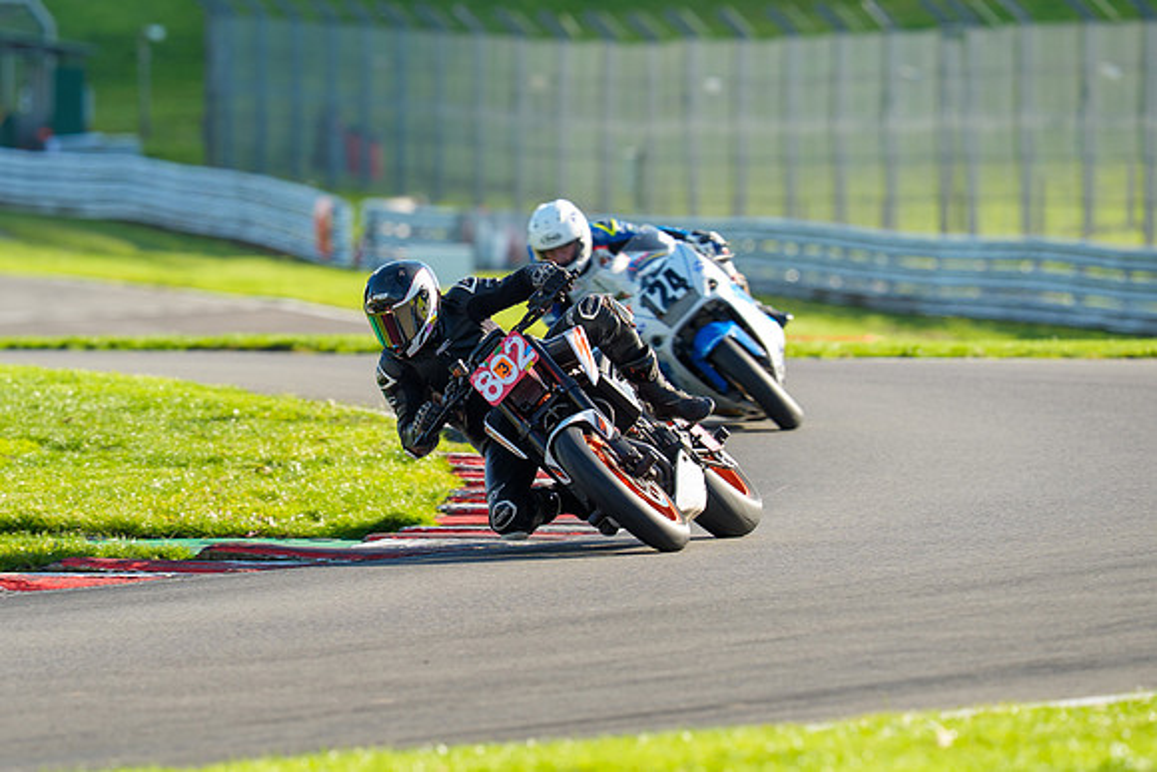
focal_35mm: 485
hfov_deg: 4.3
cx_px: 456
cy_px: 394
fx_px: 15586
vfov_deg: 2.8
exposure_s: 1/400
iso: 125
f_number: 5.6
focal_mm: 400
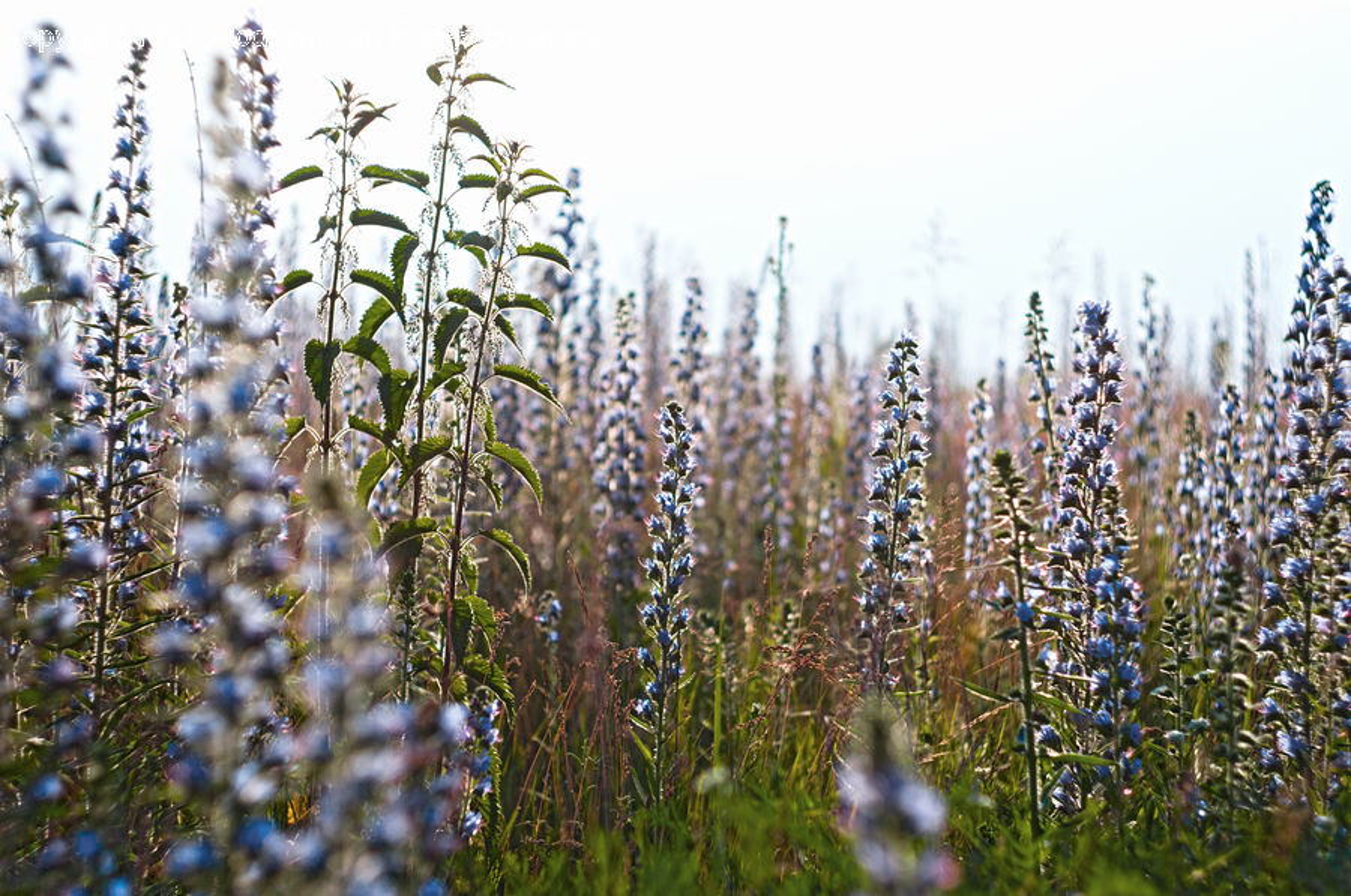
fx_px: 3260
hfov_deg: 23.4
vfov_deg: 15.7
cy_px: 448
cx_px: 676
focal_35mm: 87
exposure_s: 1/6400
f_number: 2
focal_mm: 58
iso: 200
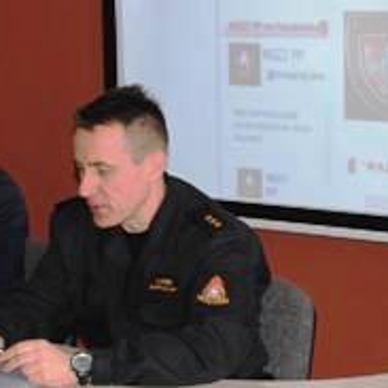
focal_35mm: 134
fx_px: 1699
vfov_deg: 13.0
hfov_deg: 13.0
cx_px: 144
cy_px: 165
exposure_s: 1/60
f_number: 4.5
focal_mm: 30
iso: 200
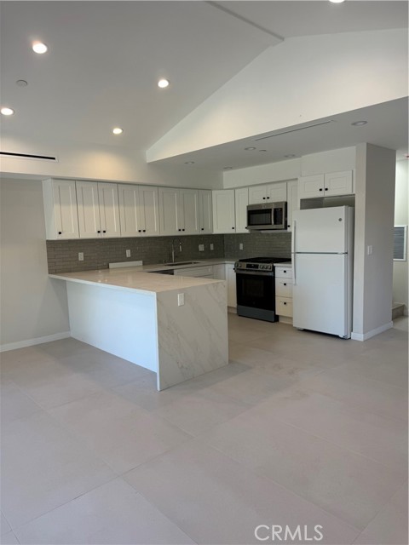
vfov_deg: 71.6
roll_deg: +1.8
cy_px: 272
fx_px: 378
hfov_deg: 56.8
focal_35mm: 24
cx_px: 204
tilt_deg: -4.7
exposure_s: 1/122
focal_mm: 6.76
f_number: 1.78
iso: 64
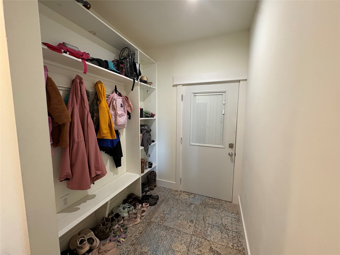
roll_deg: -0.6
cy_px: 128
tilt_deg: -5.3
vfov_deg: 85.7
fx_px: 138
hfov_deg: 102.1
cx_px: 170
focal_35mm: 14
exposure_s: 1/60
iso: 320
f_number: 2.2
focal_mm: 2.22
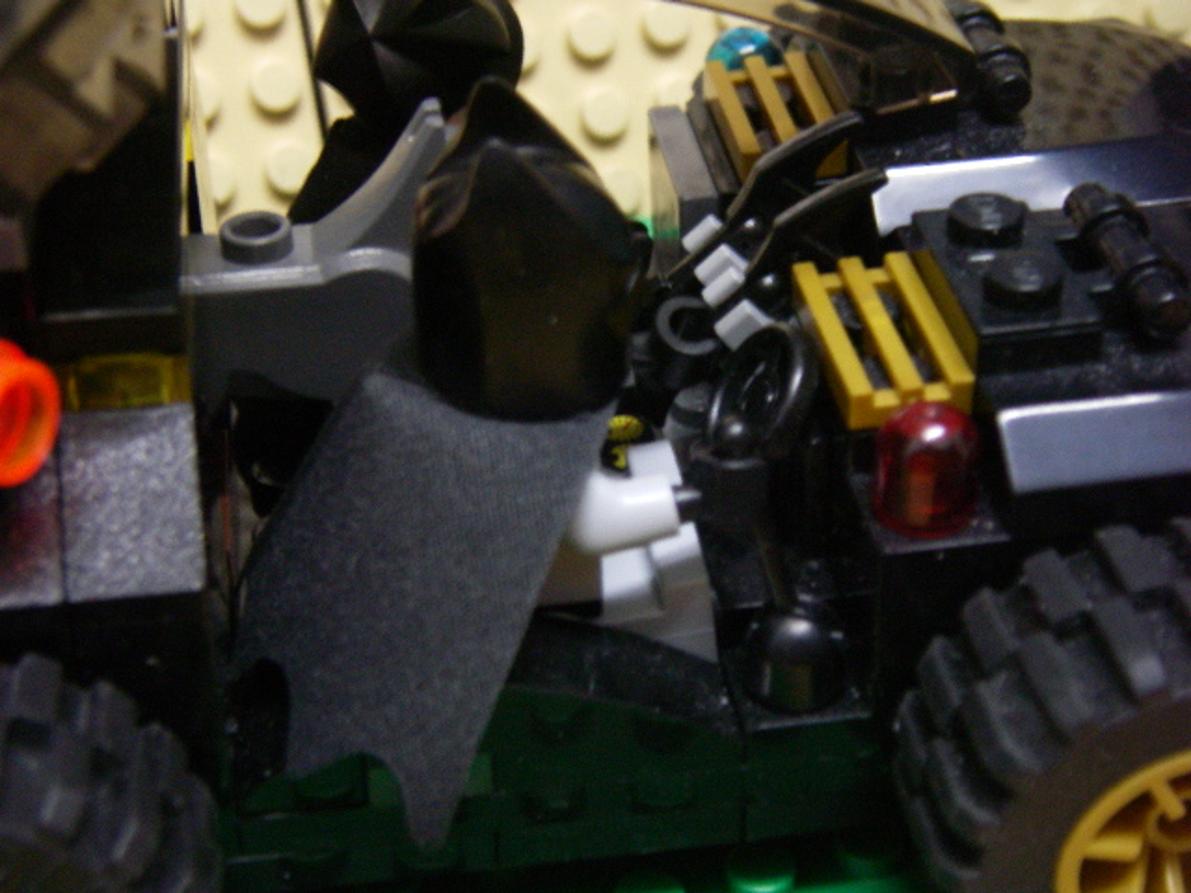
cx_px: 596
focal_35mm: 63
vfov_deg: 23.3
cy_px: 446
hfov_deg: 30.7
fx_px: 2168
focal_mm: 10.5
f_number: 3.7
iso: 320
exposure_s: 1/4
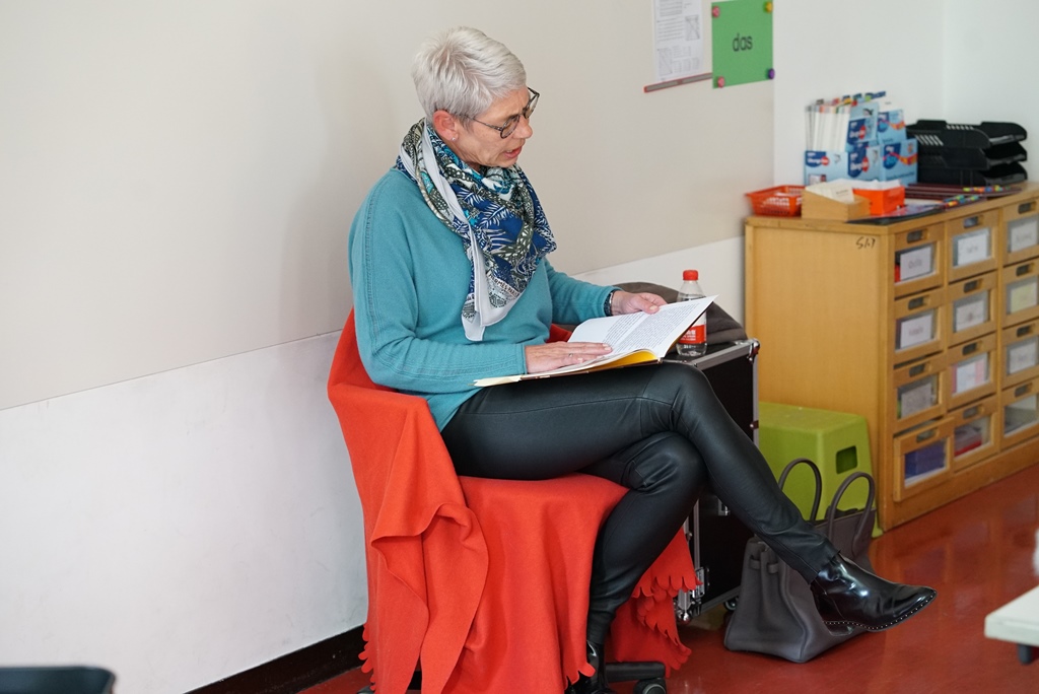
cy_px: 347
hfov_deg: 23.9
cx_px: 520
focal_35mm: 85
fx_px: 2454
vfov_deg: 16.1
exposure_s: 1/200
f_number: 4
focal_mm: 85
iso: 4000
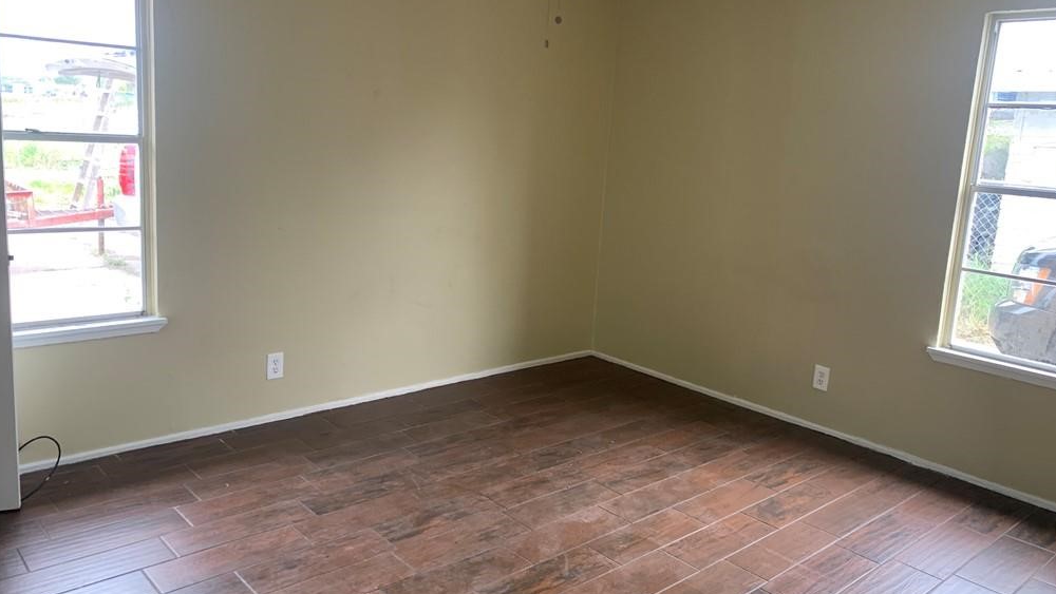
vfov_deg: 40.1
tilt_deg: -10.5
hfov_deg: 66.1
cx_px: 531
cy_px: 262
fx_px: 812
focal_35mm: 29
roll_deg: -2.6
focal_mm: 4.25
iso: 100
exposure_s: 1/63
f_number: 1.8
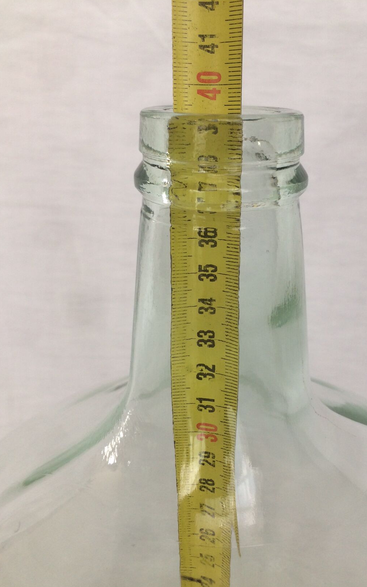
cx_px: 219
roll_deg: -0.7
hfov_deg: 40.4
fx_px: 496
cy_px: 293
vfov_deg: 61.2
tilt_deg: -24.9
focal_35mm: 31
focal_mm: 4.15
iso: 50
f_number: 2.2
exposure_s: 1/100
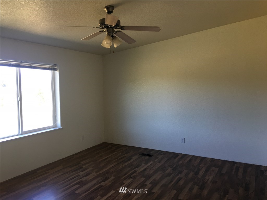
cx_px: 134
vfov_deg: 48.2
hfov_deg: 61.7
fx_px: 224
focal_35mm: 29
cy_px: 100
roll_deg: +1.2
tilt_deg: -3.5
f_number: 2.2
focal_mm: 4.15
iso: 32
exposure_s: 1/30
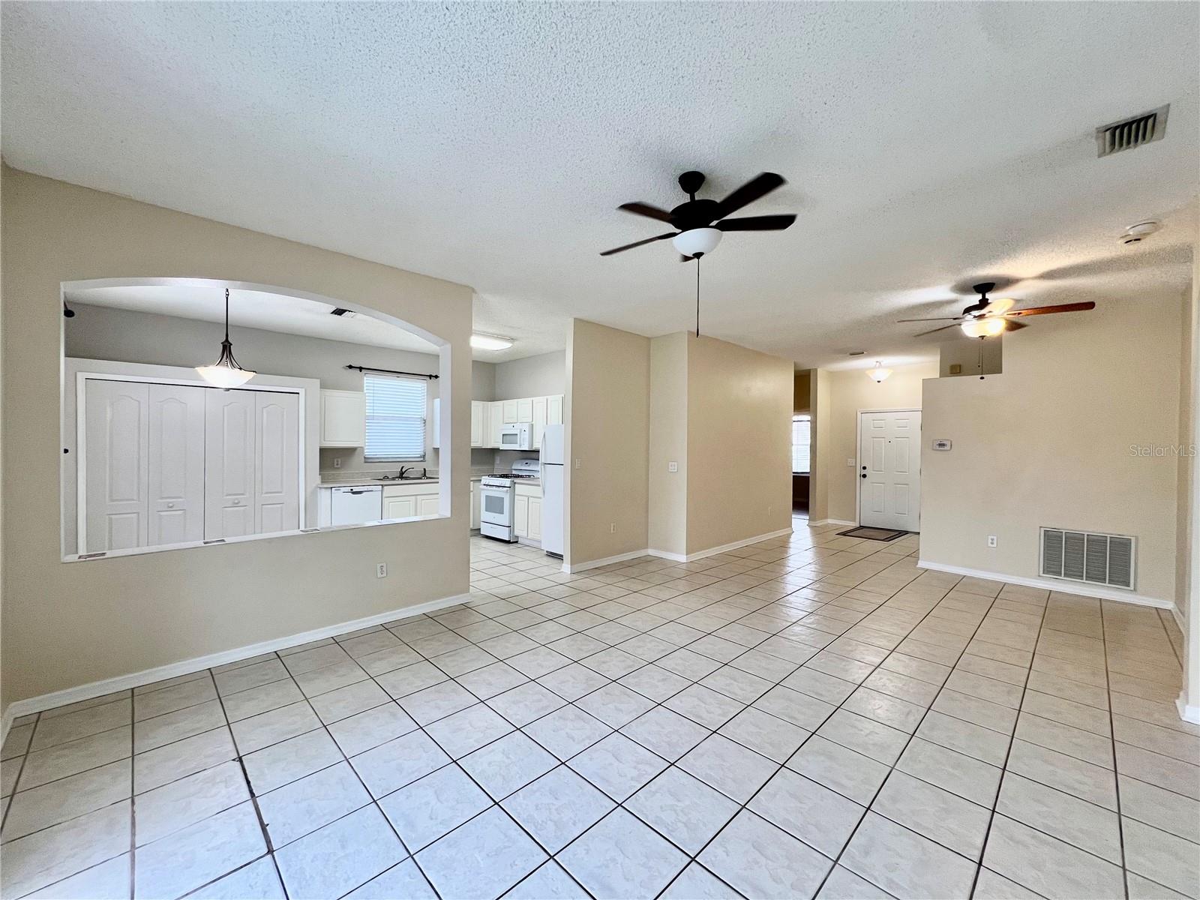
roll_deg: -0.2
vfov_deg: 89.9
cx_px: 600
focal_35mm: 13
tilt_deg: -1.2
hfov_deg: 106.2
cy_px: 450
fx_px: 451
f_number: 1.8
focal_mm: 1.57
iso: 200
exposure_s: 1/120
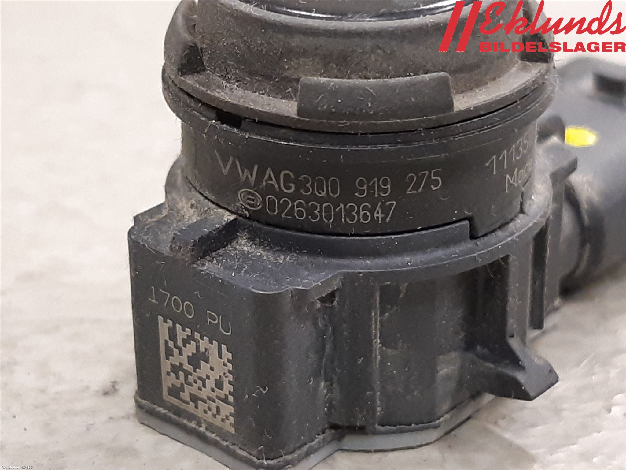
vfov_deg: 53.1
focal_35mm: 26
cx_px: 313
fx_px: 470
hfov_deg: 67.3
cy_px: 235
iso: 200
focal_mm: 3.93
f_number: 1.7
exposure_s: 1/50
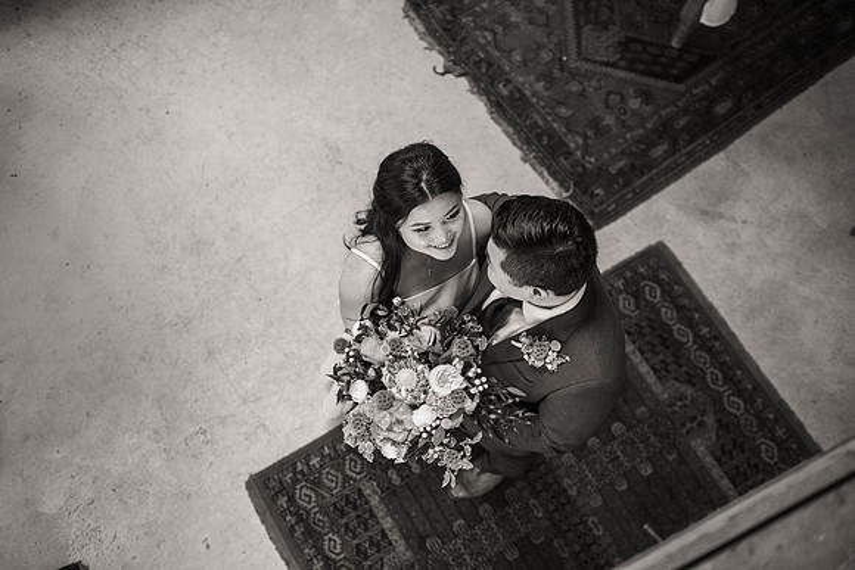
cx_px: 391
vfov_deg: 29.5
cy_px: 260
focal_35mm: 46
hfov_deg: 43.0
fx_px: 1084
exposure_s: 1/125
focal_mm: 42
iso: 2500
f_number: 2.8
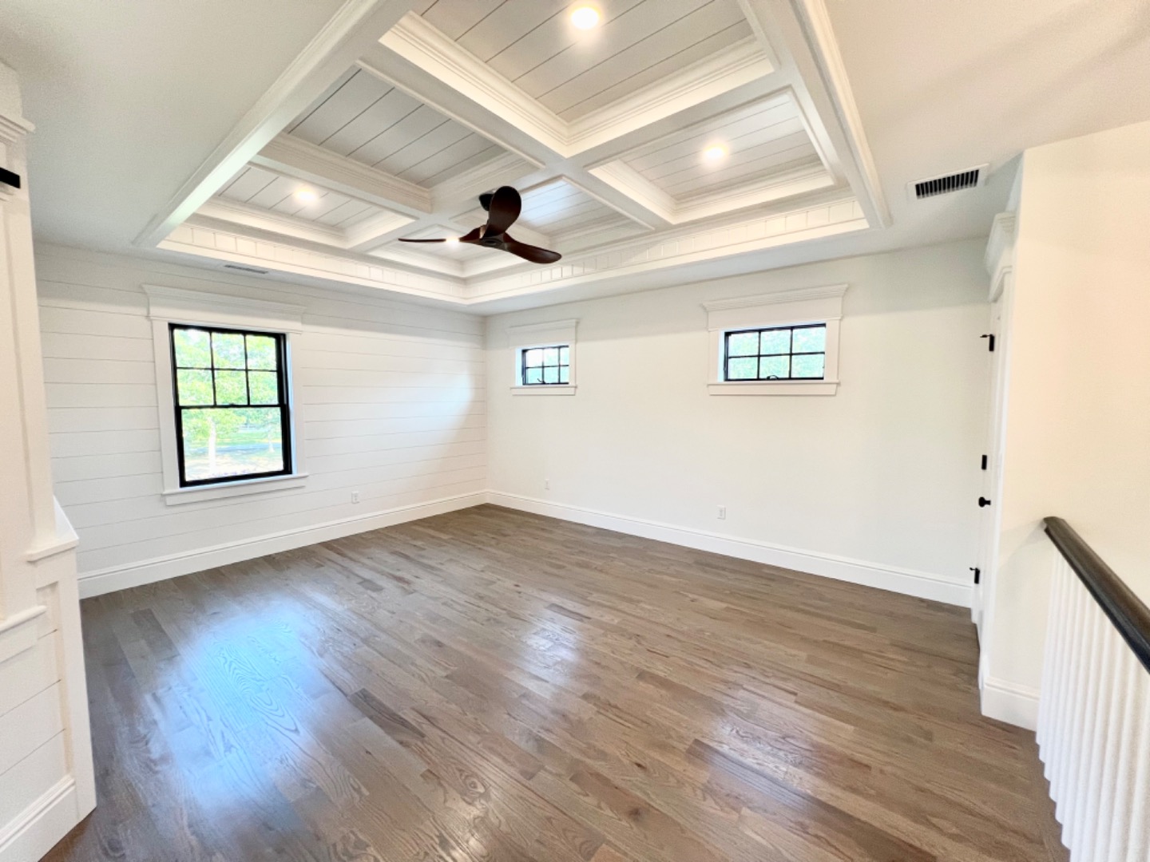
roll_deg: +0.0
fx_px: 432
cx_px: 575
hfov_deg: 106.2
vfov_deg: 89.9
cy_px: 431
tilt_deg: -5.0
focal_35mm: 13
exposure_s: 1/120
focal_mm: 1.57
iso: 125
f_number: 1.8
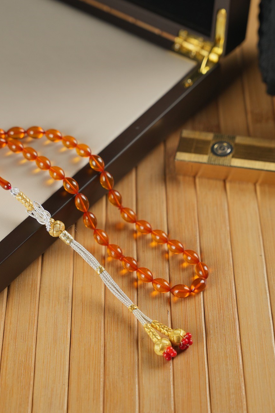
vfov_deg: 23.1
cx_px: 115
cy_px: 254
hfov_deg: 15.5
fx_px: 1009
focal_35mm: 88
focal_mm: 70
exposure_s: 1/125
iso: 800
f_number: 5.6
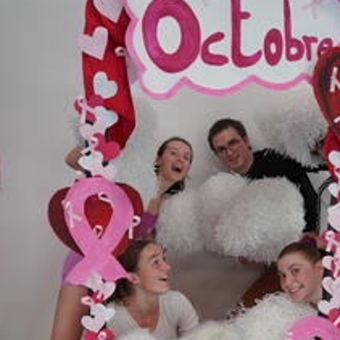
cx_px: 201
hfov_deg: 33.6
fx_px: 561
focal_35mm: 50
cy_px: 251
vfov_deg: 33.1
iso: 500
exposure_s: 1/160
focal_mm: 31.3
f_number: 4
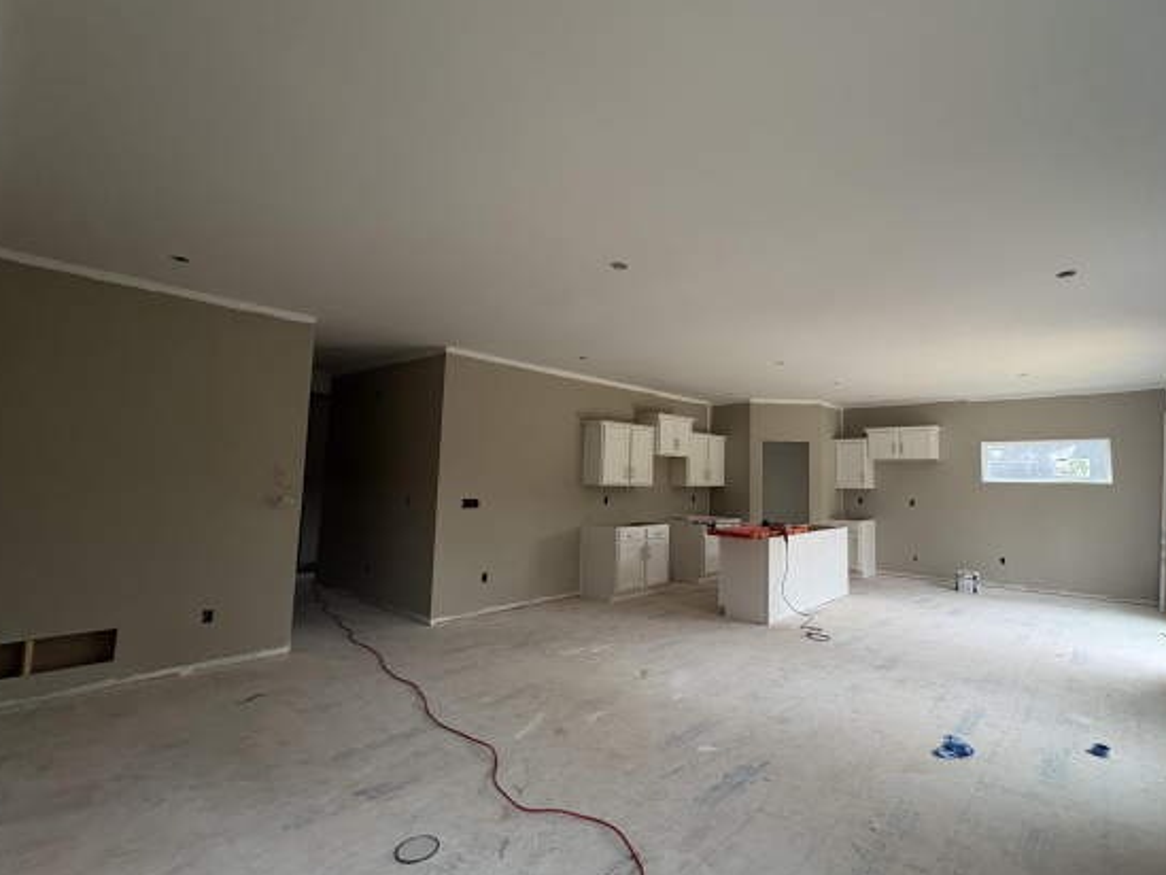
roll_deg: -1.6
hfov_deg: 90.3
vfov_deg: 74.7
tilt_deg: +6.0
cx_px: 676
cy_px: 429
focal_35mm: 17
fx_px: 573
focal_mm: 2.22
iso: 250
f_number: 2.2
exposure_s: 1/63
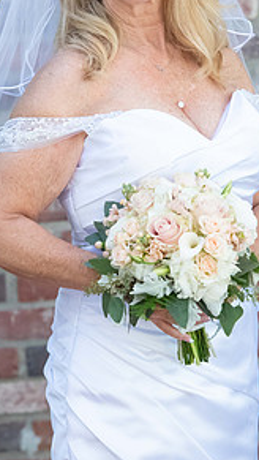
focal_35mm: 243
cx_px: 77
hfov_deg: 5.0
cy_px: 149
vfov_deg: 8.9
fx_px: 2963
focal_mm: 150
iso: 1250
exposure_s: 1/1000
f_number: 5
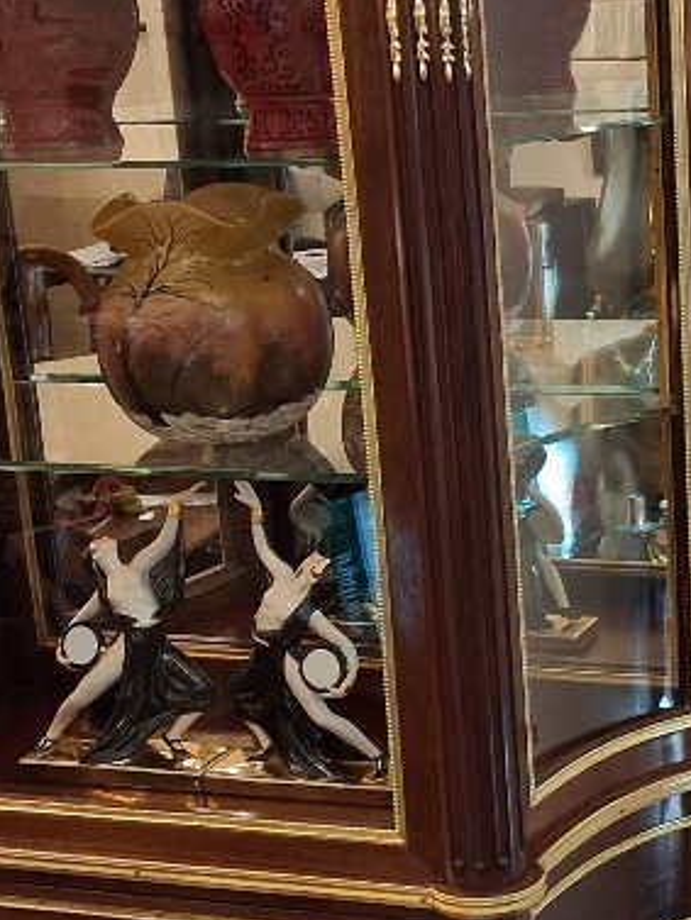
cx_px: 508
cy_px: 598
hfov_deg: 17.1
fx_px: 2288
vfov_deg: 22.7
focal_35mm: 86
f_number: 1.8
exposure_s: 1/50
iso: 320
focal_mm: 4
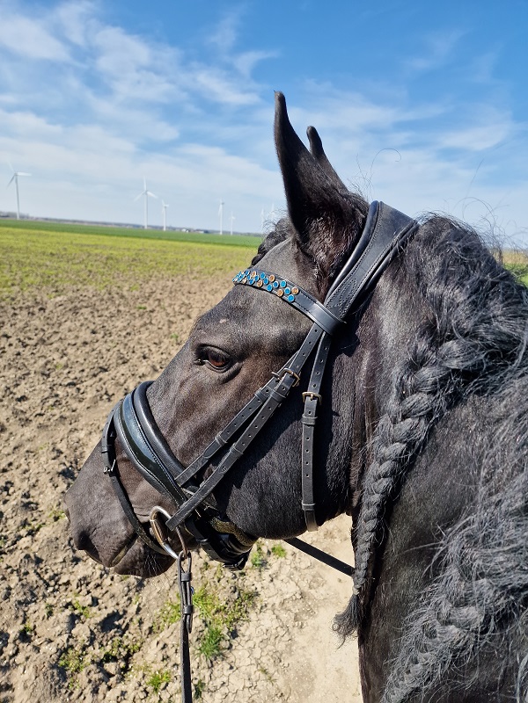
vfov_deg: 73.9
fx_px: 468
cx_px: 264
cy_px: 352
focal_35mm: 23
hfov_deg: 58.9
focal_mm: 6.4
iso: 50
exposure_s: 1/1060
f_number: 1.8
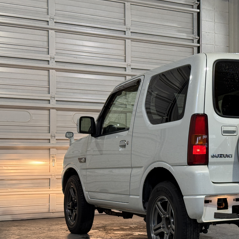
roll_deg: +0.3
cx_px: 201
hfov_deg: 23.5
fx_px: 562
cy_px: 150
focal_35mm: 72
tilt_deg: +0.8
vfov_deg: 23.9
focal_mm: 6.76
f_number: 1.78
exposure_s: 1/60
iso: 64
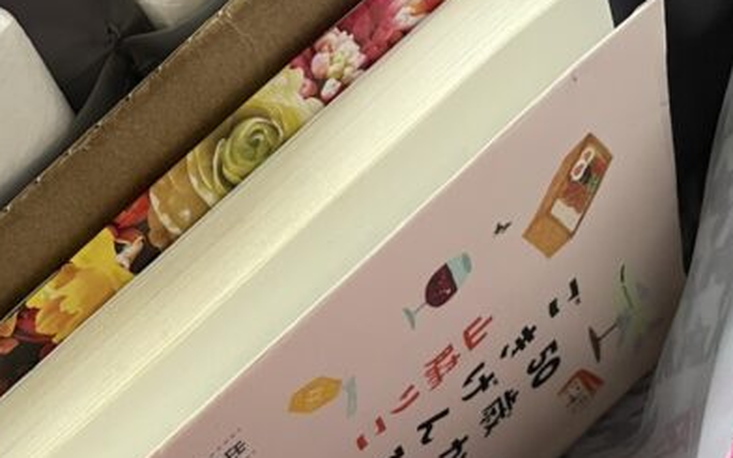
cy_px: 258
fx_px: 1438
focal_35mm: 72
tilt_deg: -77.9
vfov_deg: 18.1
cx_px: 133
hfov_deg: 27.9
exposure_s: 1/60
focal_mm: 4.2
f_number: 1.6
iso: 500
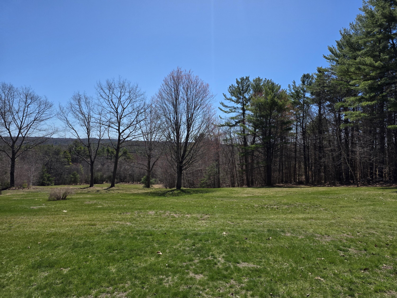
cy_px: 149
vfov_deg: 58.9
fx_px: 264
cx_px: 198
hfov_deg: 73.9
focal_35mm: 23
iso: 80
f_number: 1.7
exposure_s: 1/6574
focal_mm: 6.25
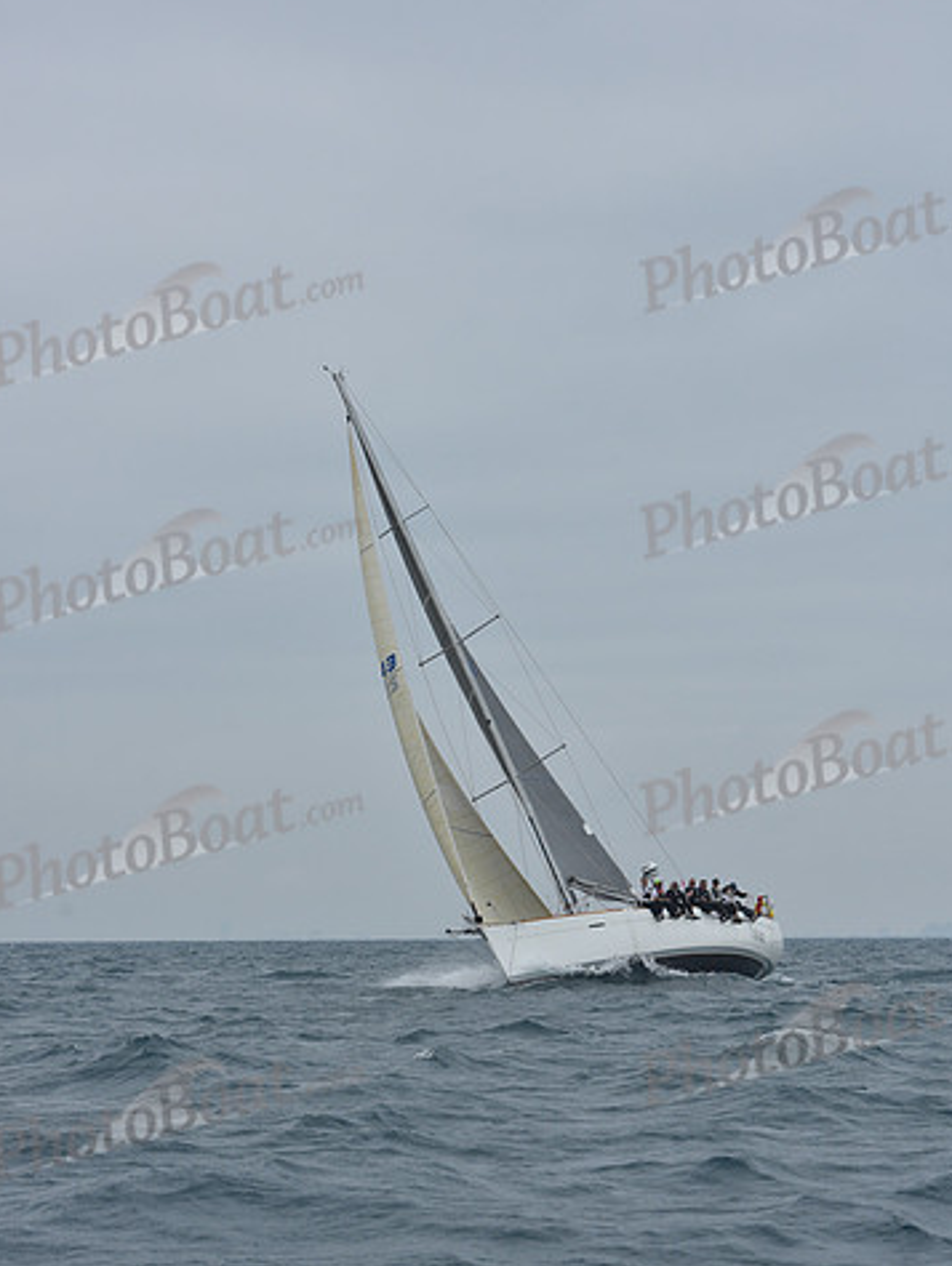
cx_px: 503
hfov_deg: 12.9
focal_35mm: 115
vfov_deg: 17.1
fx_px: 4211
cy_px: 666
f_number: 7.1
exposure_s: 1/800
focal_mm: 98
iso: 250
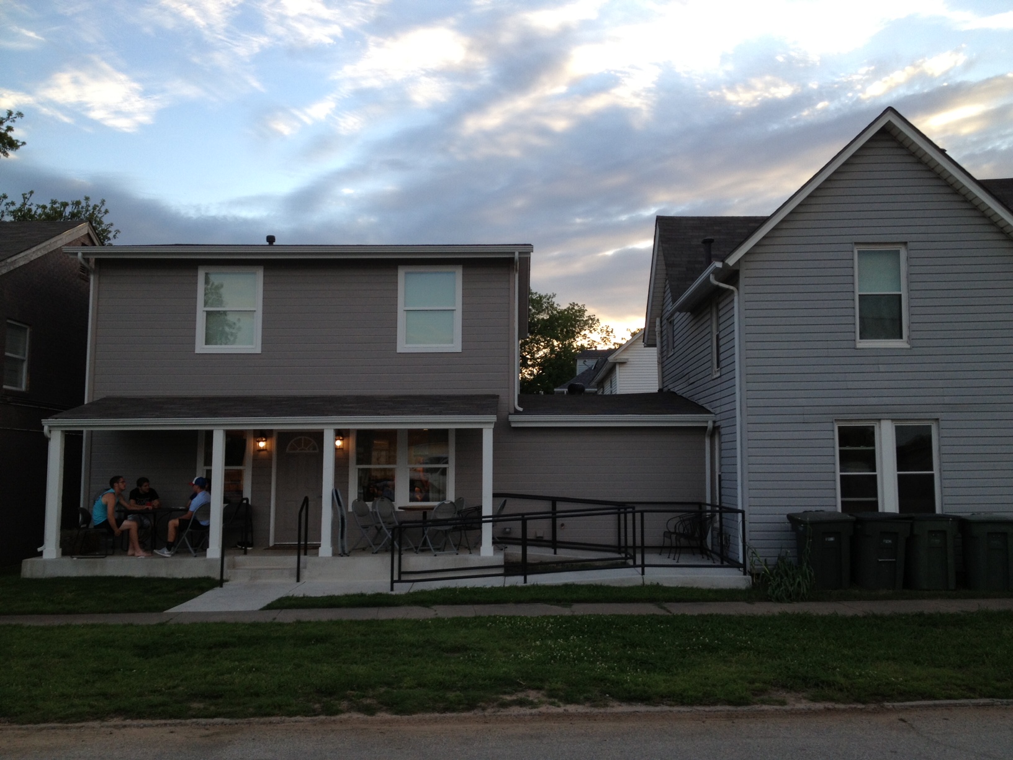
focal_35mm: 35
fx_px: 1024
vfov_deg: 40.7
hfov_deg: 52.6
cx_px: 506
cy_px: 380
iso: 50
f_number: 2.4
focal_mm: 4.28
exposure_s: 1/167
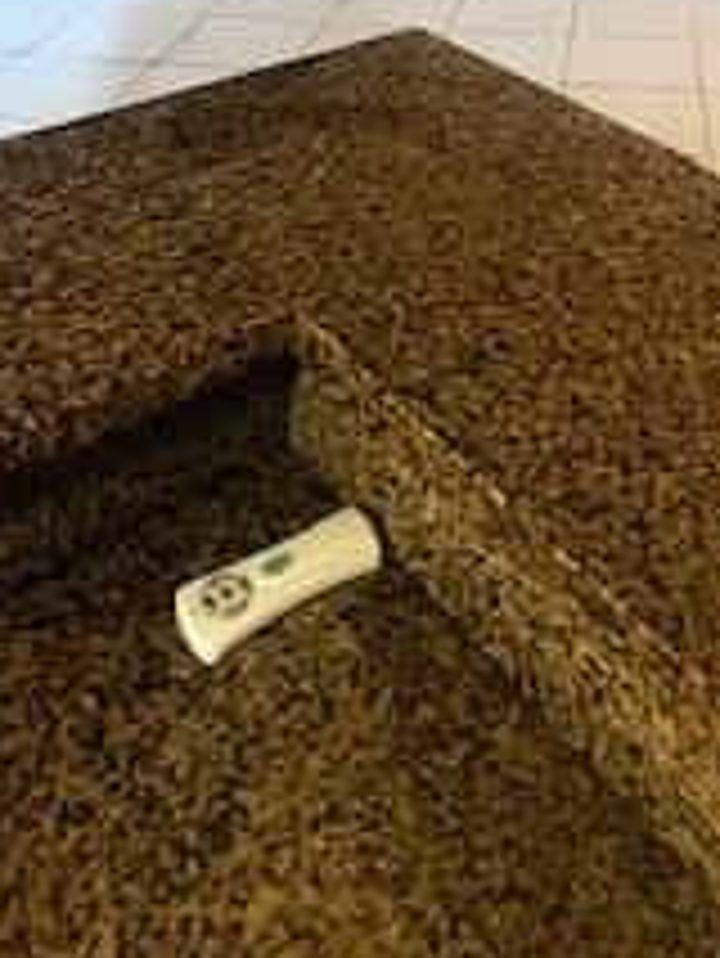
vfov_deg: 31.4
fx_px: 1080
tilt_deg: +1.0
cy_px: -391
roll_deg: -2.1
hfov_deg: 35.3
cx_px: 608
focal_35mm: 39
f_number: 1.8
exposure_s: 1/60
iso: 500
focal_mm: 1.57
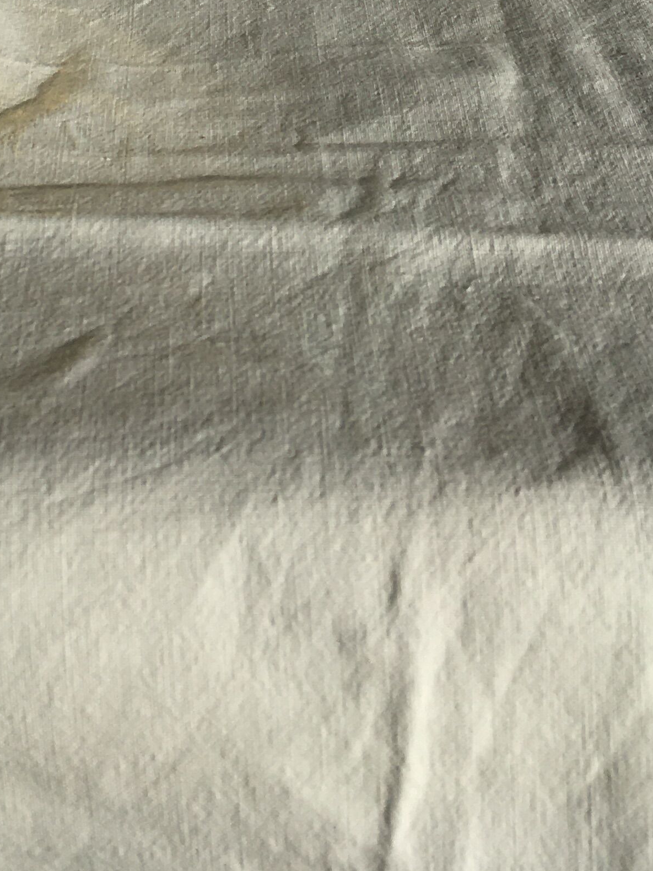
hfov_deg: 19.7
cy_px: -211
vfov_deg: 23.7
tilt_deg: -23.9
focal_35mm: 74
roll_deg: +1.3
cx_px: 131
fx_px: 1861
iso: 25
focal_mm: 4.15
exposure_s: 1/3344
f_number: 2.2
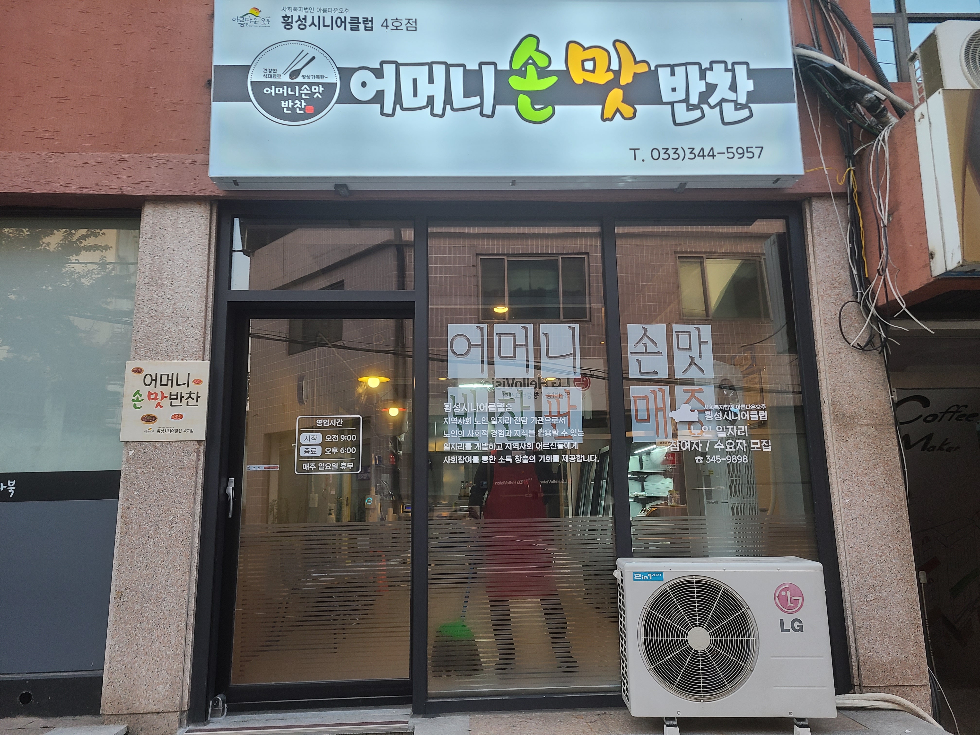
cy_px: 368
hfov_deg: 67.3
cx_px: 490
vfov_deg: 53.1
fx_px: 736
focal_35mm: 26
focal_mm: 5.4
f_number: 1.8
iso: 64
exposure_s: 1/119
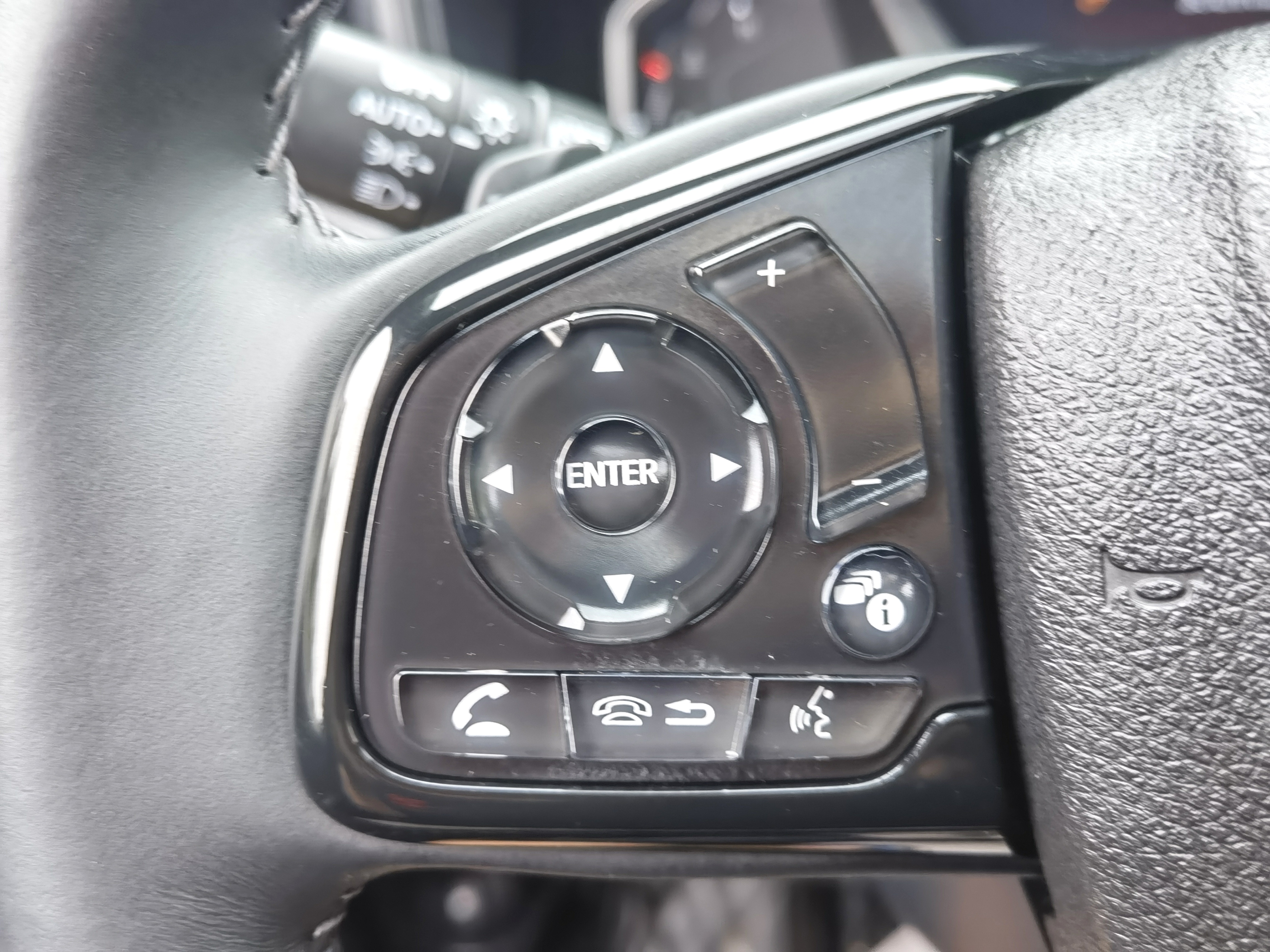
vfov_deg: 40.7
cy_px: 476
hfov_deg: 52.6
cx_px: 635
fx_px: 1284
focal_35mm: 35
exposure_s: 1/98.4
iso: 64
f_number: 1.9
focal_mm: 6.67
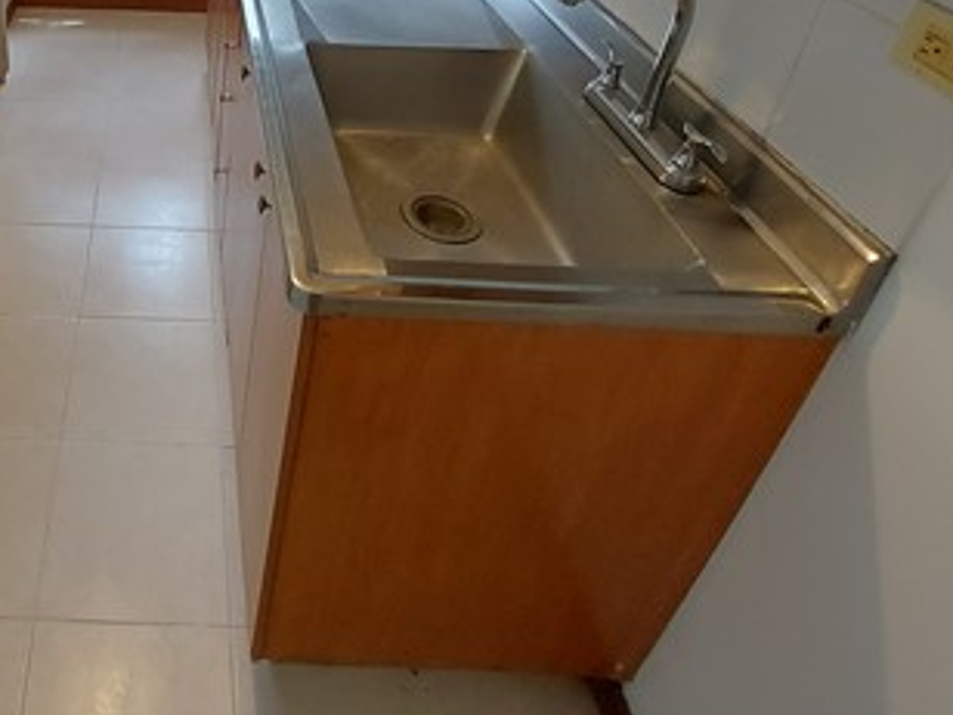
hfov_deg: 58.9
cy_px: 28
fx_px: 743
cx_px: 158
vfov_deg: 44.9
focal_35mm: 27
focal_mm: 1.74
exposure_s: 1/60
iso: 200
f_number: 2.2
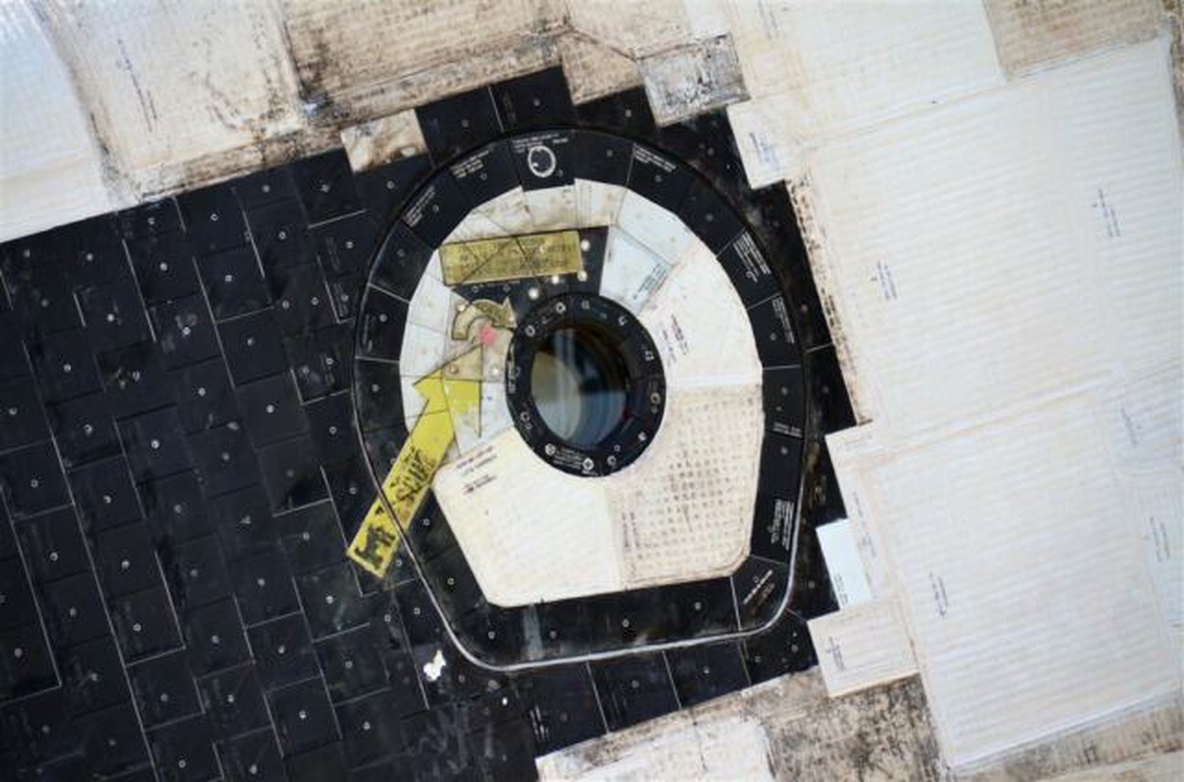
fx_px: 8364
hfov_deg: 8.1
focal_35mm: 255
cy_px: 391
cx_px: 592
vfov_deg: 5.4
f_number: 5.6
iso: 200
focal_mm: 170
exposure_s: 1/500
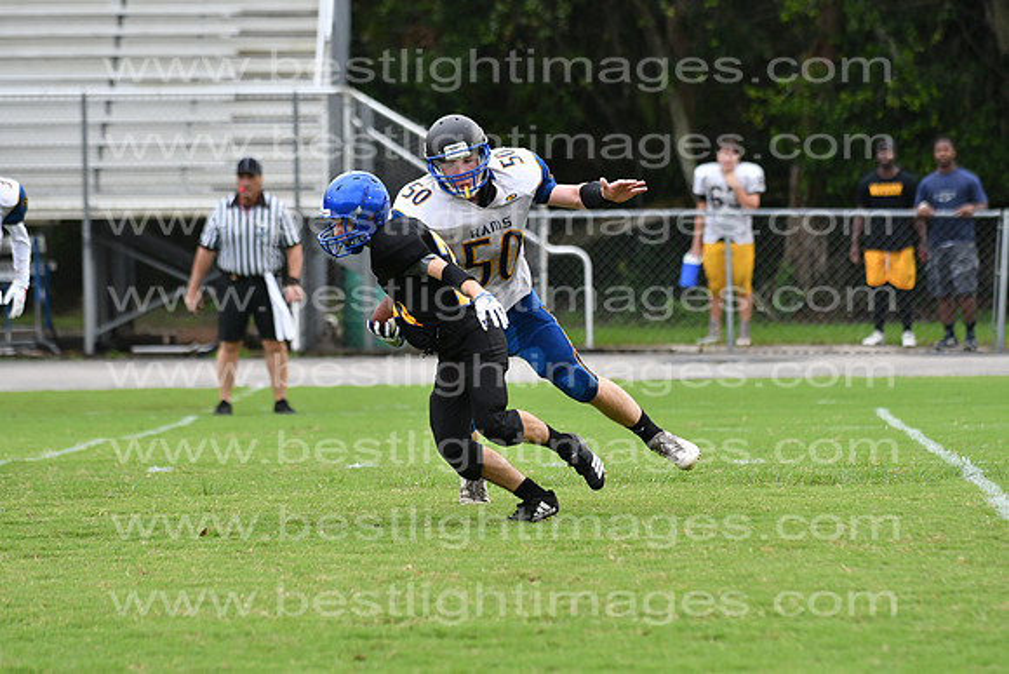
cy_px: 337
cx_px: 504
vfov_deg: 6.5
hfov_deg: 9.8
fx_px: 5887
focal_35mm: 210
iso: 800
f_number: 3.5
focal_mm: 140
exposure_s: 1/1600
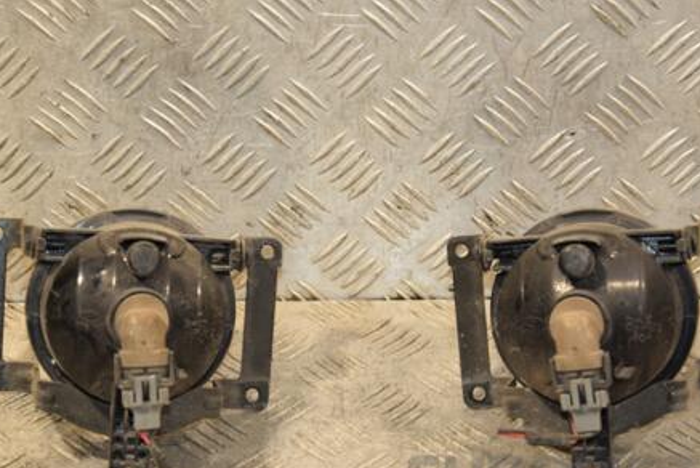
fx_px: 2082
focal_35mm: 107
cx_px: 378
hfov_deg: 19.1
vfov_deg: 12.8
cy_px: 266
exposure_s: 1/125
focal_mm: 52
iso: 800
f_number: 5
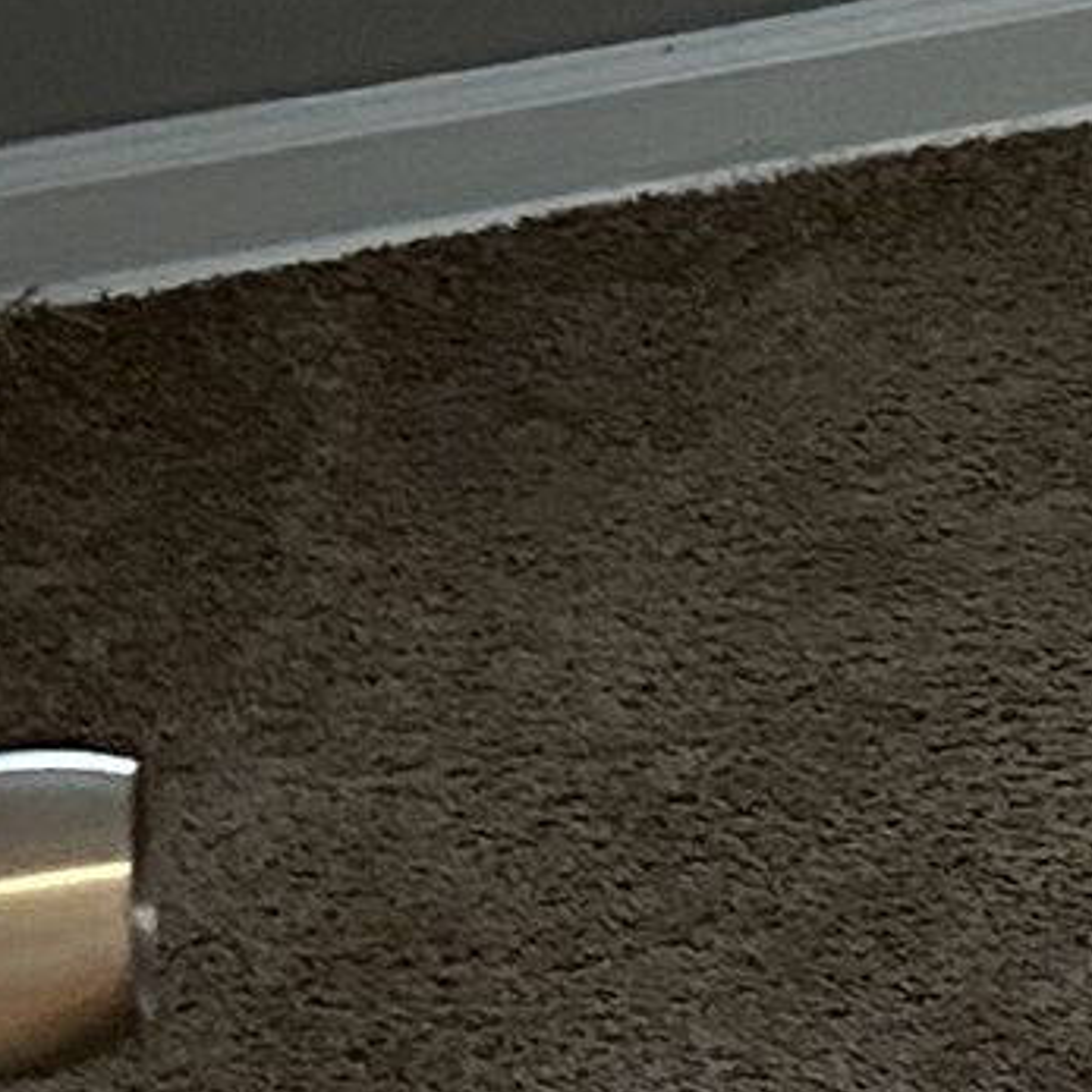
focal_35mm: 188
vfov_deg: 8.2
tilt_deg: -6.9
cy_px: -1979
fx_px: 6710
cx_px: 2728
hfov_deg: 8.4
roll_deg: +1.2
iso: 500
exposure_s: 1/60
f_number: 1.78
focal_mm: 6.86
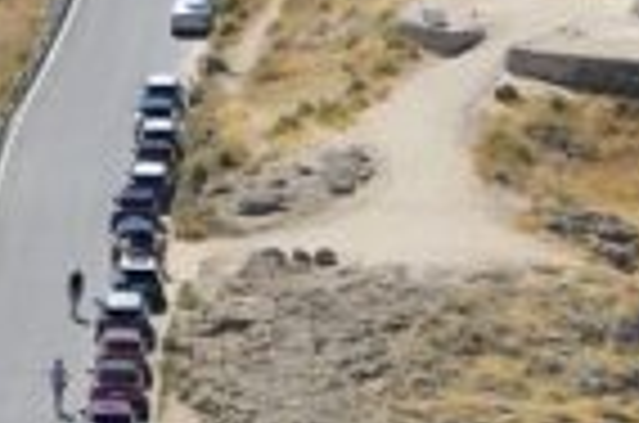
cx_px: 207
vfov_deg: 4.2
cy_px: -200
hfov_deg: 6.4
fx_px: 5756
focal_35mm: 325
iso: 100
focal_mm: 48
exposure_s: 1/250
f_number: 8
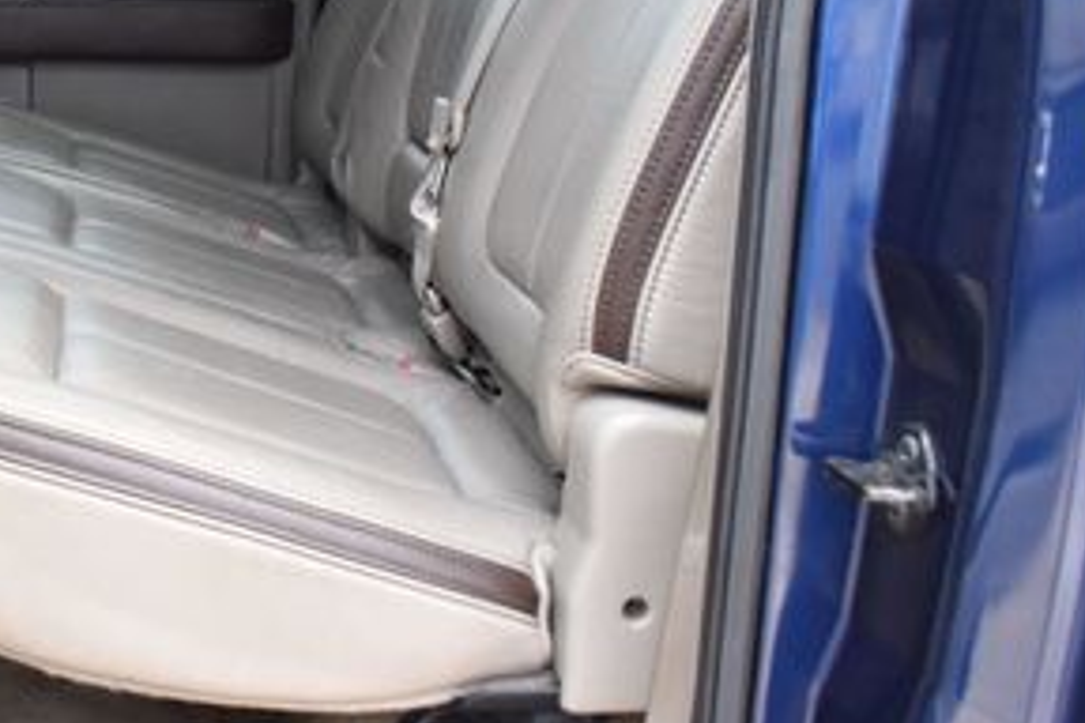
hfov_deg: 30.9
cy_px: 117
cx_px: -11
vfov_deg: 22.2
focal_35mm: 60
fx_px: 1808
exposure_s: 1/125
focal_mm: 18
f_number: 5.6
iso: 640
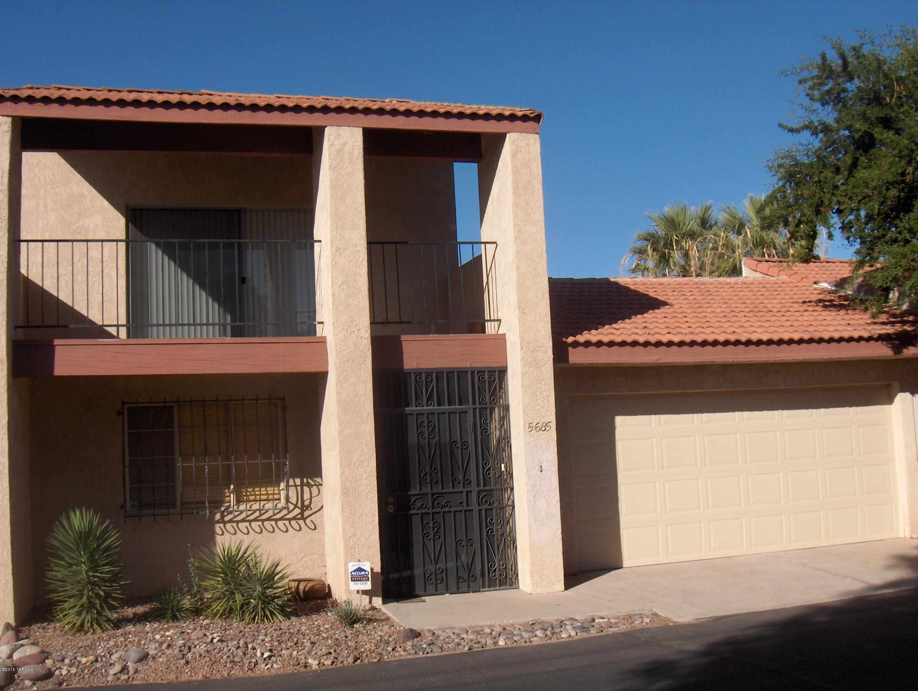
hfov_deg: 47.8
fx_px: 1036
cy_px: 346
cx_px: 459
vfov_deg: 36.9
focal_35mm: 39
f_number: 4.8
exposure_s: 1/741
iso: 100
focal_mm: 8
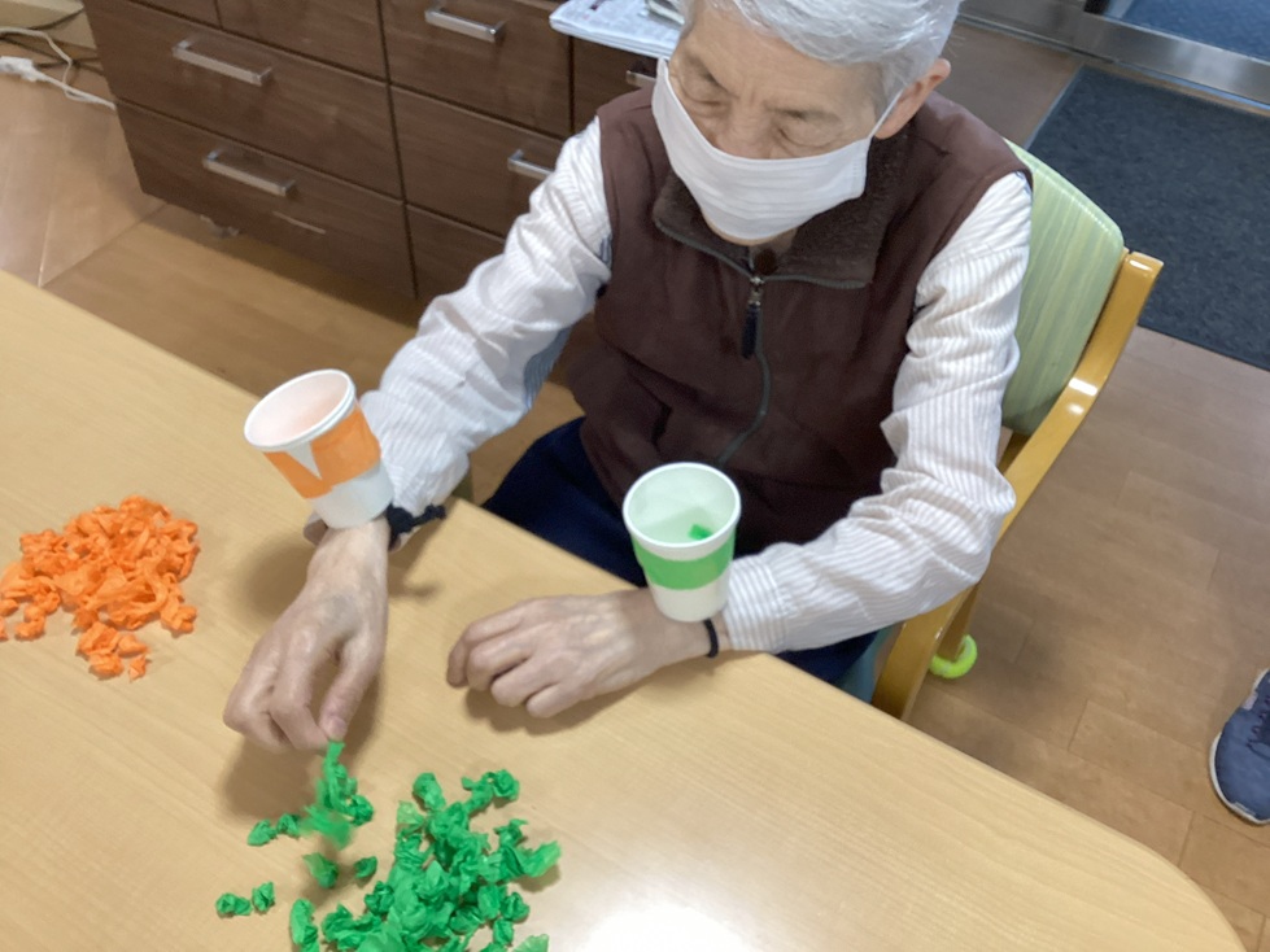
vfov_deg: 45.4
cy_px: 476
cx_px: 635
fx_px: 1137
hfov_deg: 58.4
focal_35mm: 31
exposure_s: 1/60
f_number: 2.4
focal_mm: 3.3
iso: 160
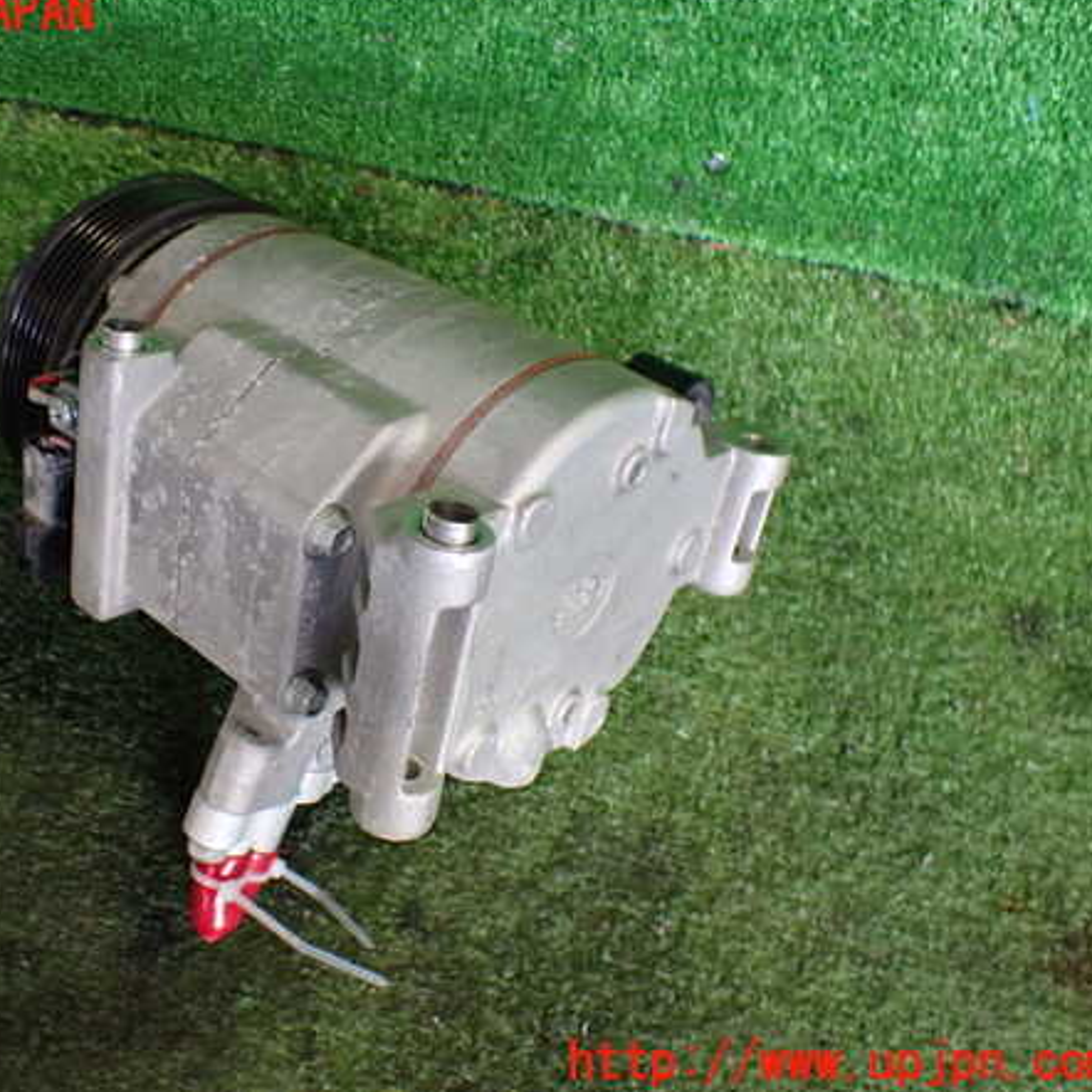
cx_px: 385
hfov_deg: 45.5
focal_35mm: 36
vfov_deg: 46.0
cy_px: 539
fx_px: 1285
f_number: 2.3
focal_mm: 5.4
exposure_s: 1/125
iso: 640
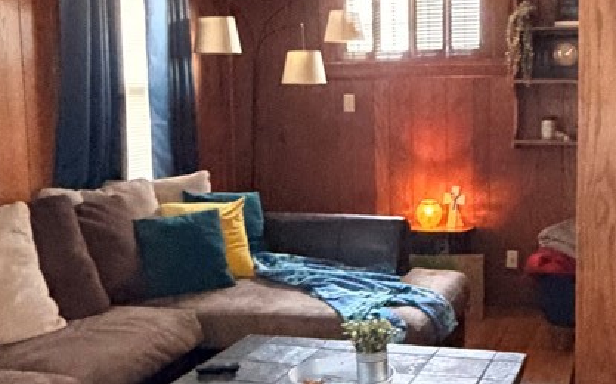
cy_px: 220
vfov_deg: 22.7
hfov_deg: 35.4
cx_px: 403
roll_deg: +0.5
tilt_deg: -7.6
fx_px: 956
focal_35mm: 57
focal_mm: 2.22
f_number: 2.2
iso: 1250
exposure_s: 1/40
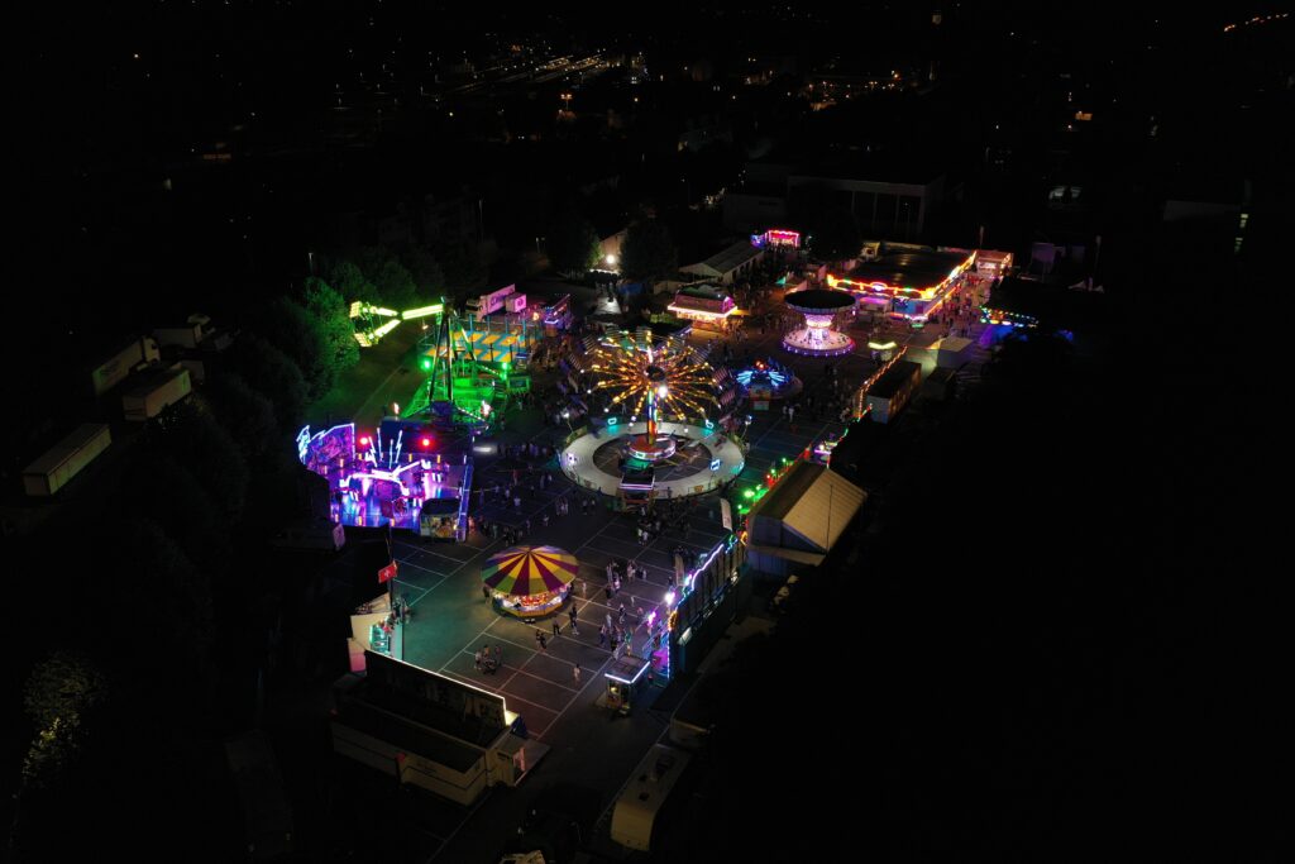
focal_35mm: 28
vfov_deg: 46.4
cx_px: 648
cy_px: 432
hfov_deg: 65.5
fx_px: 1007
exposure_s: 1/30
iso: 320
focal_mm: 10.26
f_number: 2.8
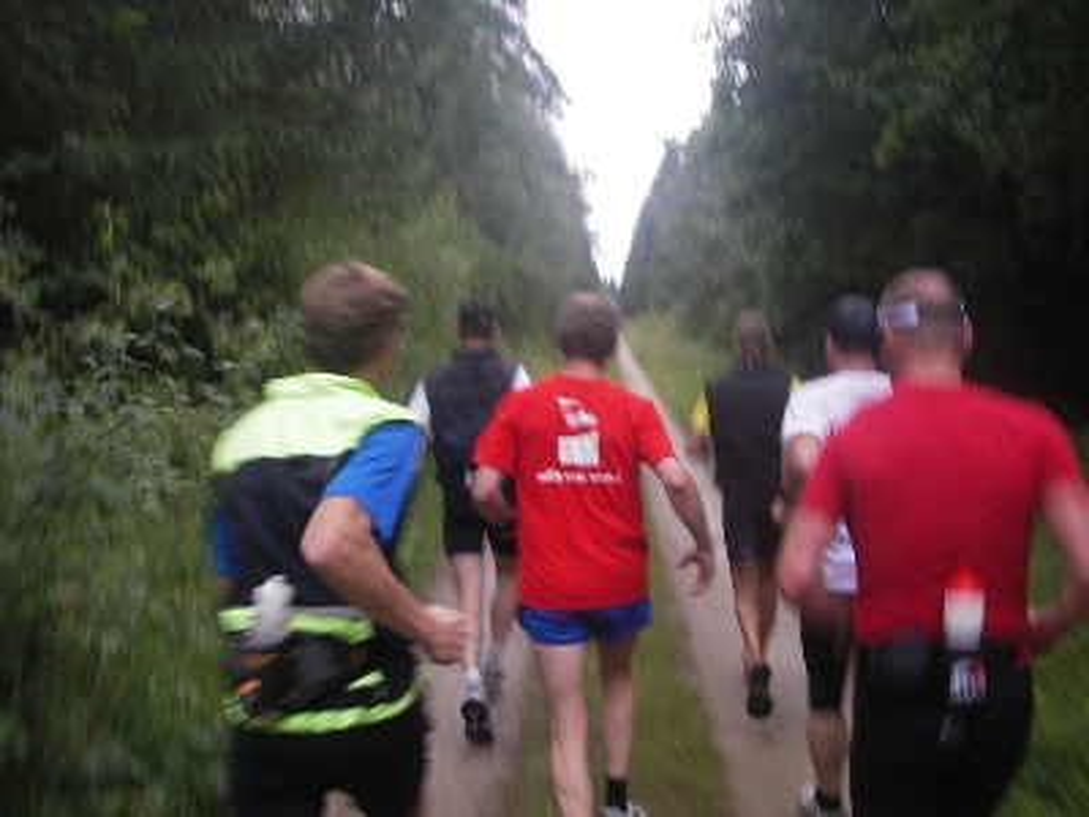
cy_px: 408
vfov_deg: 37.7
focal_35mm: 38
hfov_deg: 49.0
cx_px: 544
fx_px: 1195
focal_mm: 6.3
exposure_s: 1/30
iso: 50
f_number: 3.3
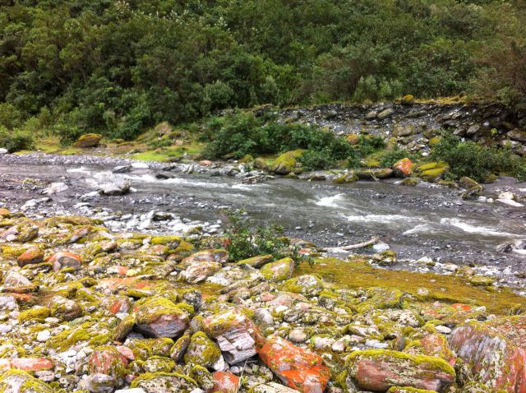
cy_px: 196
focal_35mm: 35
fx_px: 531
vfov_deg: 40.6
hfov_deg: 52.7
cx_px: 263
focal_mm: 3.85
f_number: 2.8
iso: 80
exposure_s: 1/176
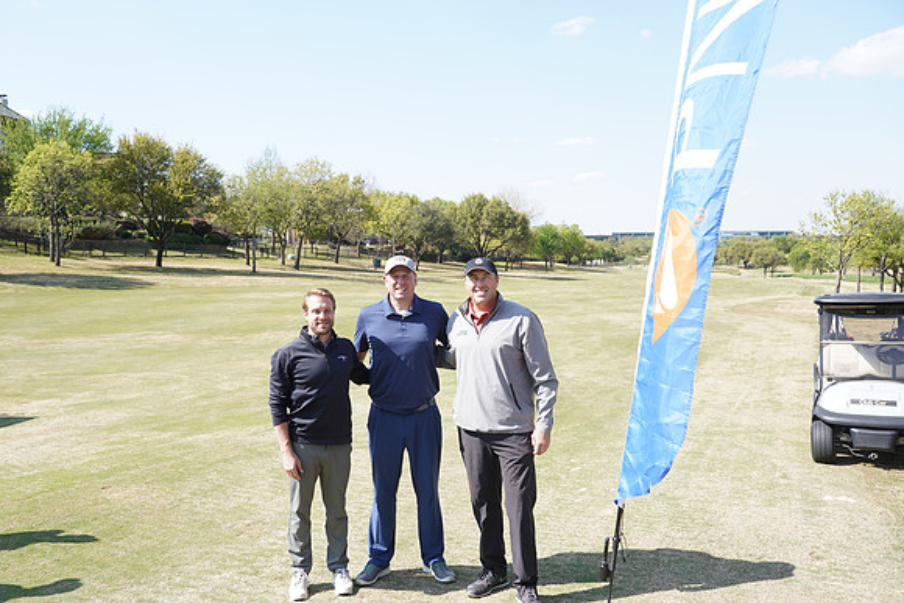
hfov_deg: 63.6
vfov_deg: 45.0
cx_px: 452
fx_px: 728
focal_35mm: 29
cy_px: 302
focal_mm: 29
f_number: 7.1
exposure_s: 1/200
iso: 160
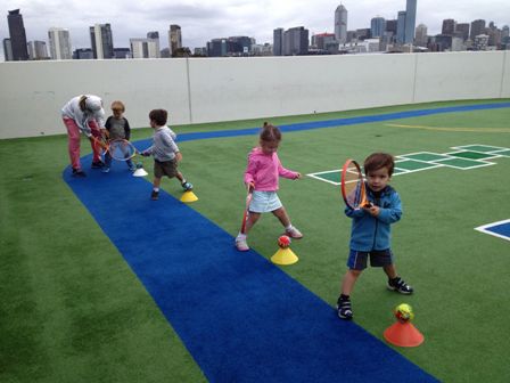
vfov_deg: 40.7
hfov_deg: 52.6
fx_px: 516
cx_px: 255
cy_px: 192
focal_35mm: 35
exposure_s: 1/690
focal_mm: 4.28
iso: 50
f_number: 2.4
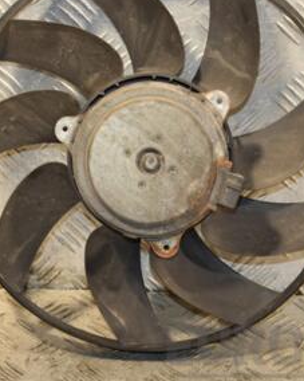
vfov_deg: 15.4
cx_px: 142
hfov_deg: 12.3
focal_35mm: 125
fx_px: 1407
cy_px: 166
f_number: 5
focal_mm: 42
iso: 800
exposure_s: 1/200
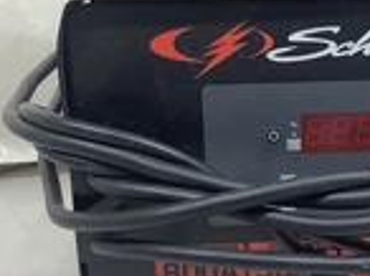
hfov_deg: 22.7
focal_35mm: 85
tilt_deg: -21.3
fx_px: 907
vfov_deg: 17.3
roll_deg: +0.7
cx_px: 297
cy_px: 116
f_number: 2.4
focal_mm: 3.3
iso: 64
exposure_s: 1/60
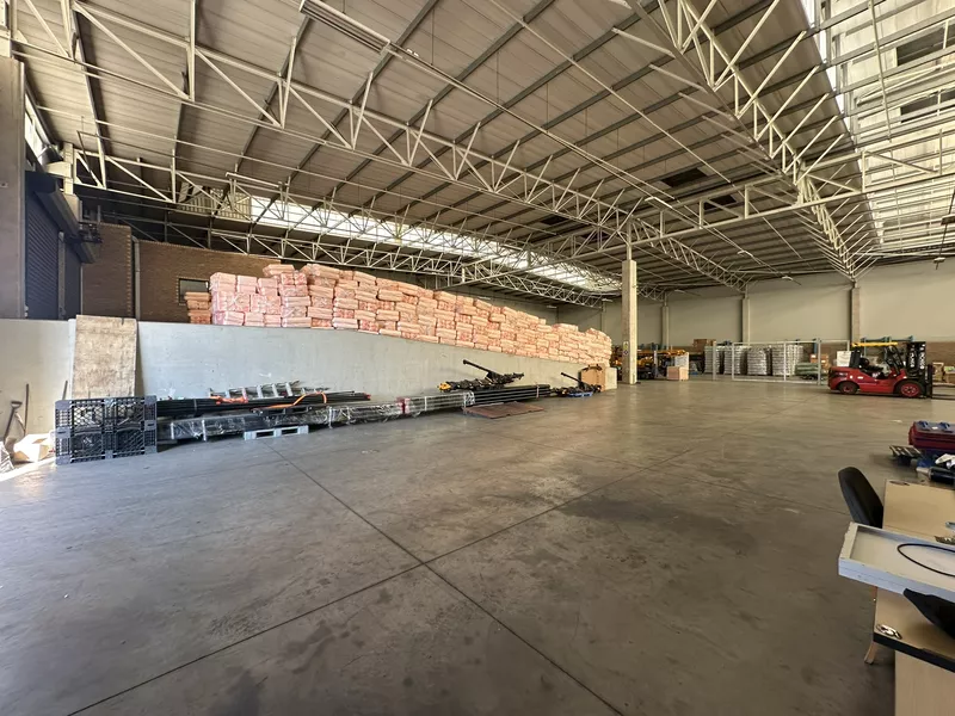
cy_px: 358
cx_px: 478
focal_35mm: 14
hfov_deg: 102.1
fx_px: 386
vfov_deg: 85.7
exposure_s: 1/99
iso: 100
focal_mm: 2.22
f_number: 2.2
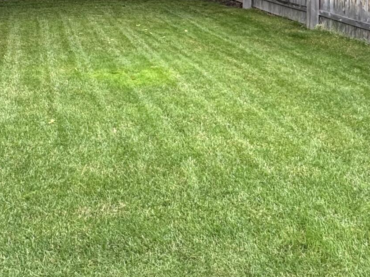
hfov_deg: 37.7
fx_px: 534
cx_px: 115
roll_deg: +1.1
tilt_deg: -4.1
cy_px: -27
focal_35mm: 50
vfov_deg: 26.8
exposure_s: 1/99
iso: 50
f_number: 2.2
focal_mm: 2.22
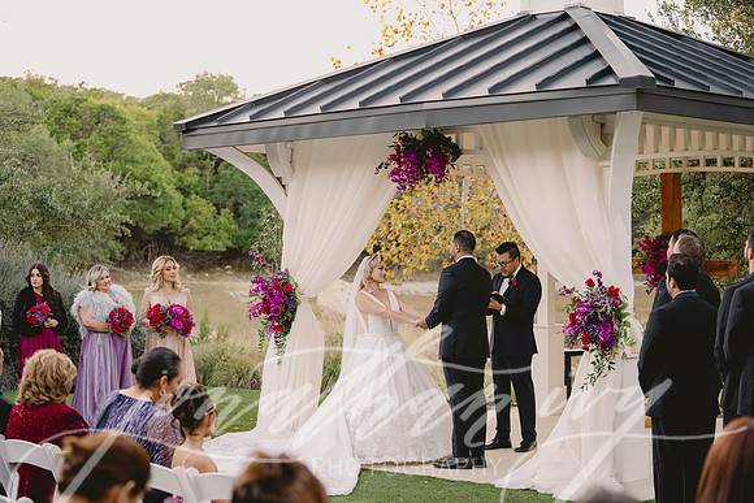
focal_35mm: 70
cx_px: 377
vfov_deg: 19.5
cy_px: 252
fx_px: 1466
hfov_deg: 28.8
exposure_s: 1/320
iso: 800
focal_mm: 70
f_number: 3.2
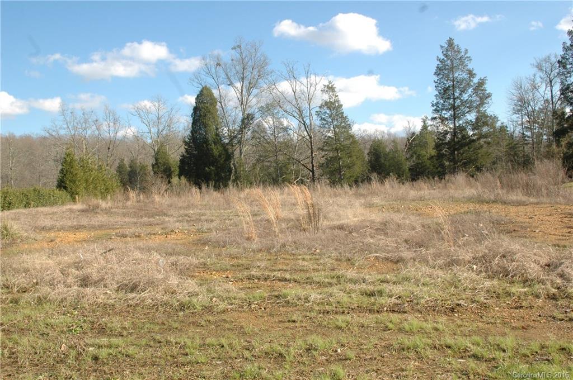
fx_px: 572
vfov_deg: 36.8
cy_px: 190
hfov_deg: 53.2
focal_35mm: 36
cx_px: 286
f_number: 10
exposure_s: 1/400
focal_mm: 24
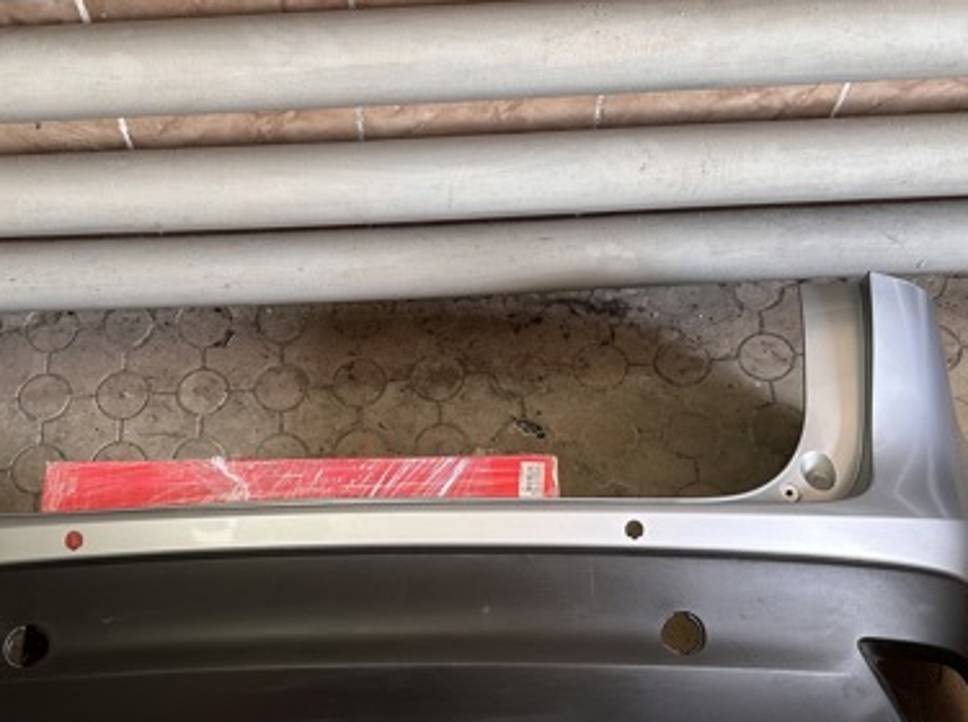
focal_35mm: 41
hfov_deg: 45.5
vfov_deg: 34.2
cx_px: 369
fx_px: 1145
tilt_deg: -68.7
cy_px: 553
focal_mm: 6.86
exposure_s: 1/50
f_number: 1.78
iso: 160
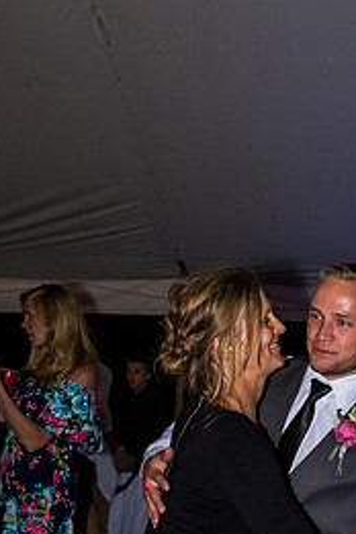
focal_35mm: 69
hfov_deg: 19.5
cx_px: 297
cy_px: 288
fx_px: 1023
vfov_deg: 29.2
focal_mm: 26.5
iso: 6400
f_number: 6.4
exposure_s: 1/55
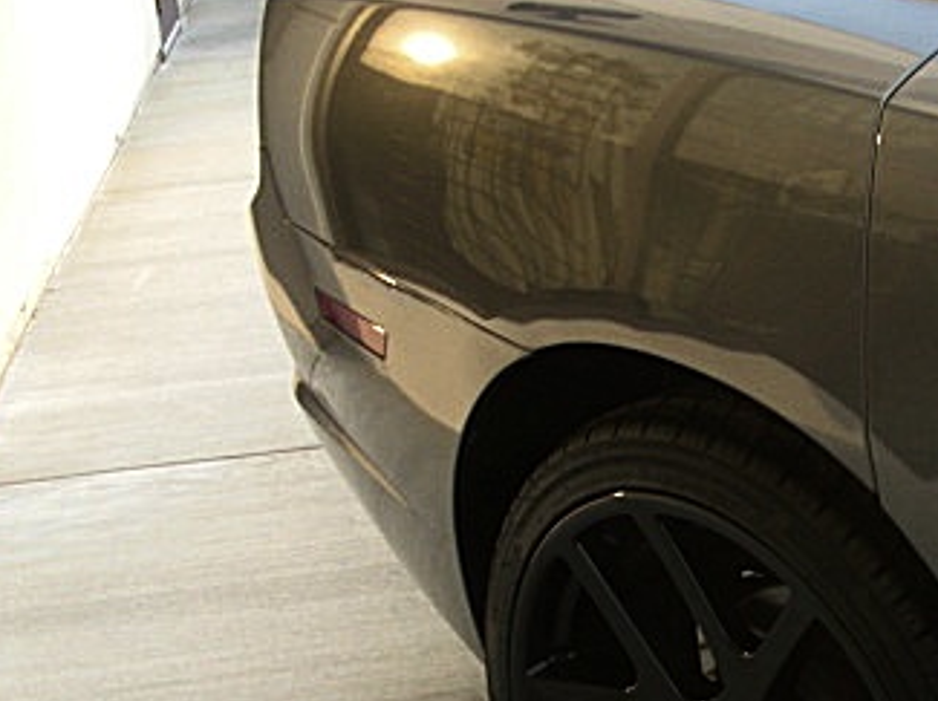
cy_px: 493
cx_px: 846
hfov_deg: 26.5
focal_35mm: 71
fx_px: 1922
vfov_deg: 20.6
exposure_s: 1/125
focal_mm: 6.3
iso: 100
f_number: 2.8
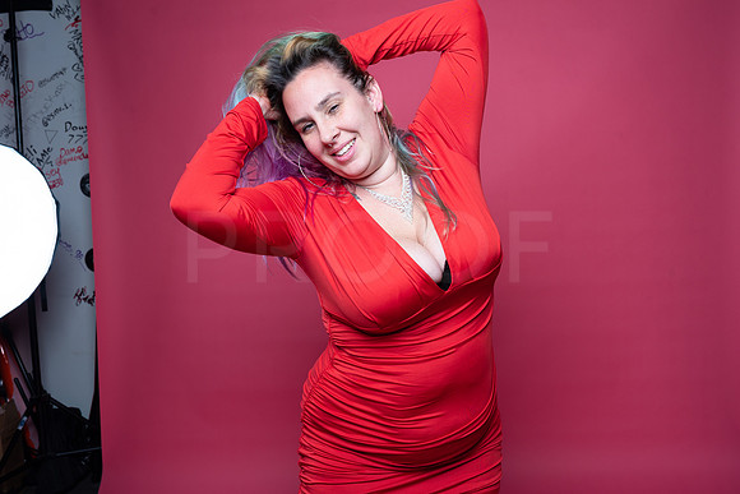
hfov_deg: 54.4
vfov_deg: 37.9
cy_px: 247
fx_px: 720
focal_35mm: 35
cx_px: 370
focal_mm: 35
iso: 100
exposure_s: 1/160
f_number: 8
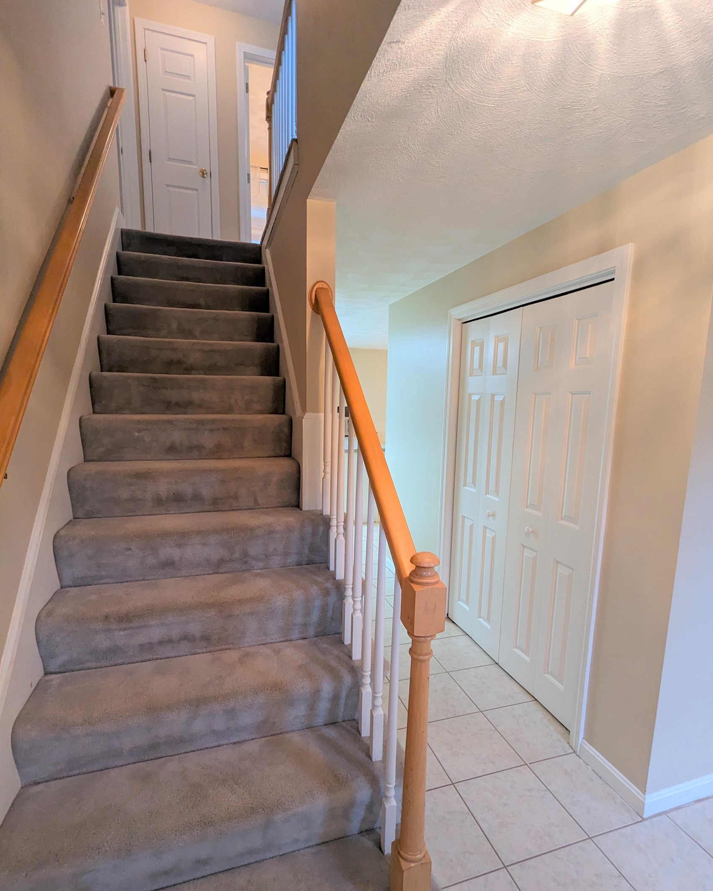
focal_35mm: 17
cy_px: 472
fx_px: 448
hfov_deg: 77.0
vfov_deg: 89.5
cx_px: 363
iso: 310
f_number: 2.2
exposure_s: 1/60
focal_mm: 2.35
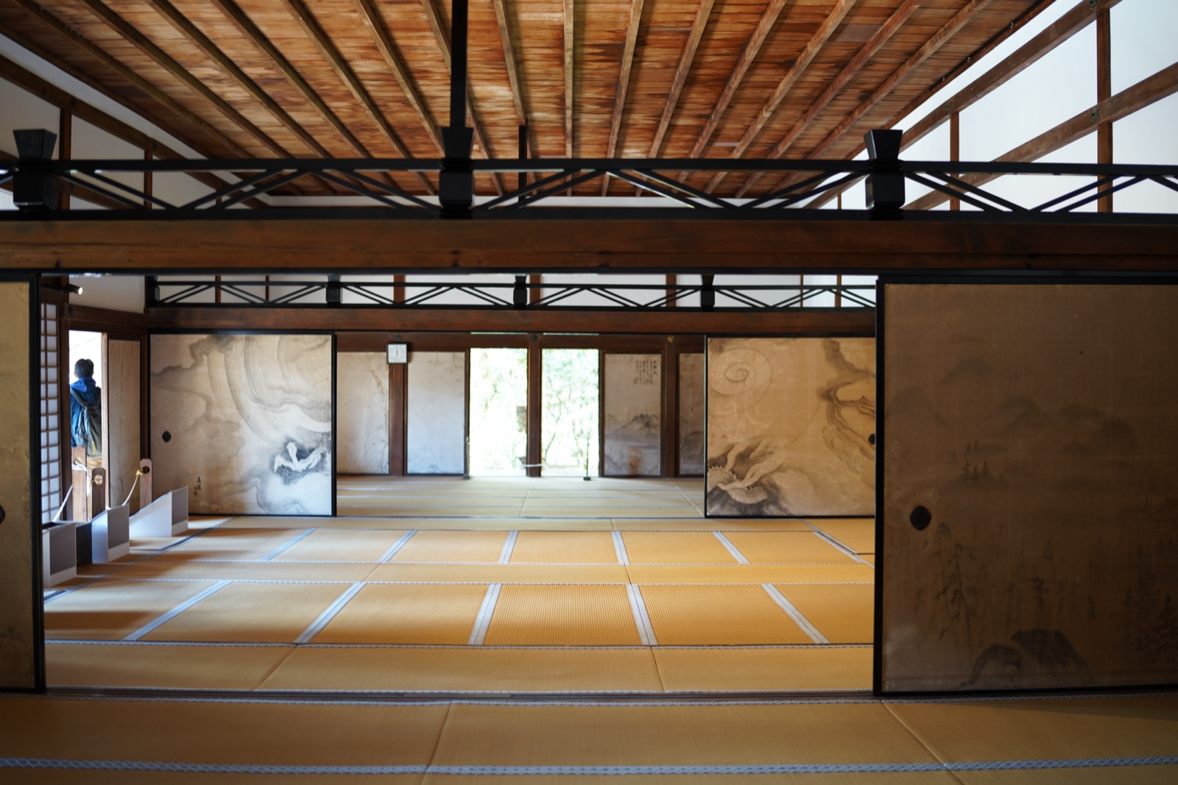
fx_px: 1145
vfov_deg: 37.9
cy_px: 392
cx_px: 589
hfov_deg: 54.4
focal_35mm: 35
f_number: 1.2
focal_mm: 35
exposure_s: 1/40
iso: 125
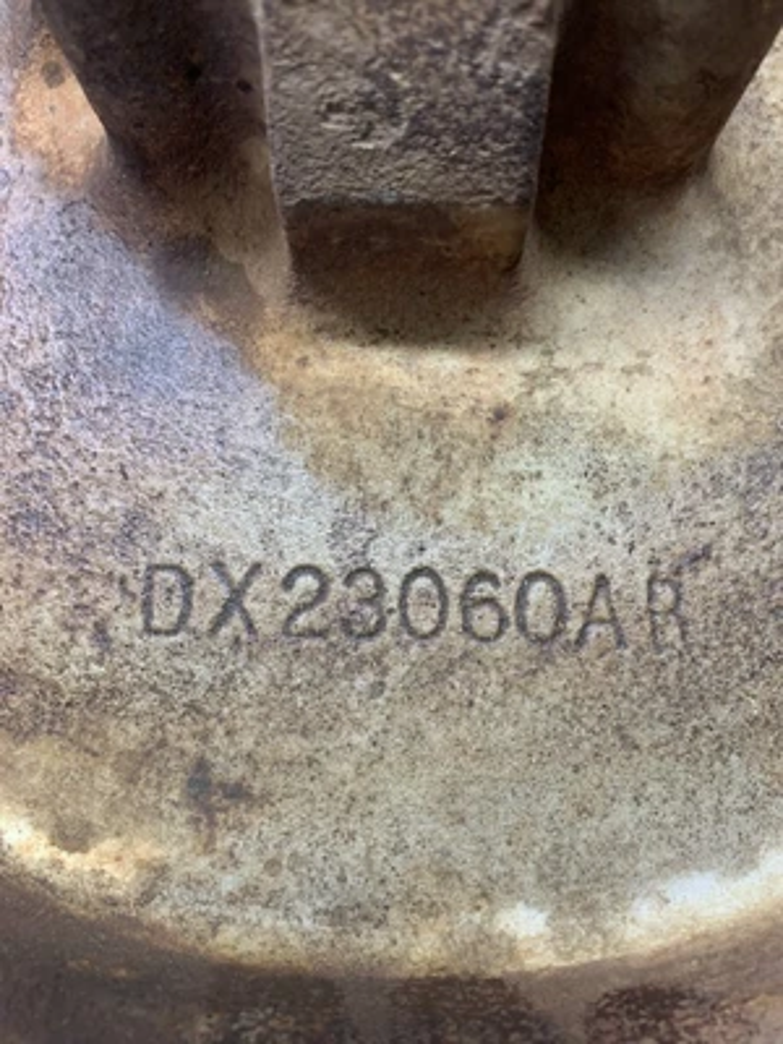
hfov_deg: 53.1
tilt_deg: -82.3
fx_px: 784
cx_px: 392
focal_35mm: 26
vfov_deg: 67.3
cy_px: 522
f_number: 1.8
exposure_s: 1/84
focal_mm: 4.25
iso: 100
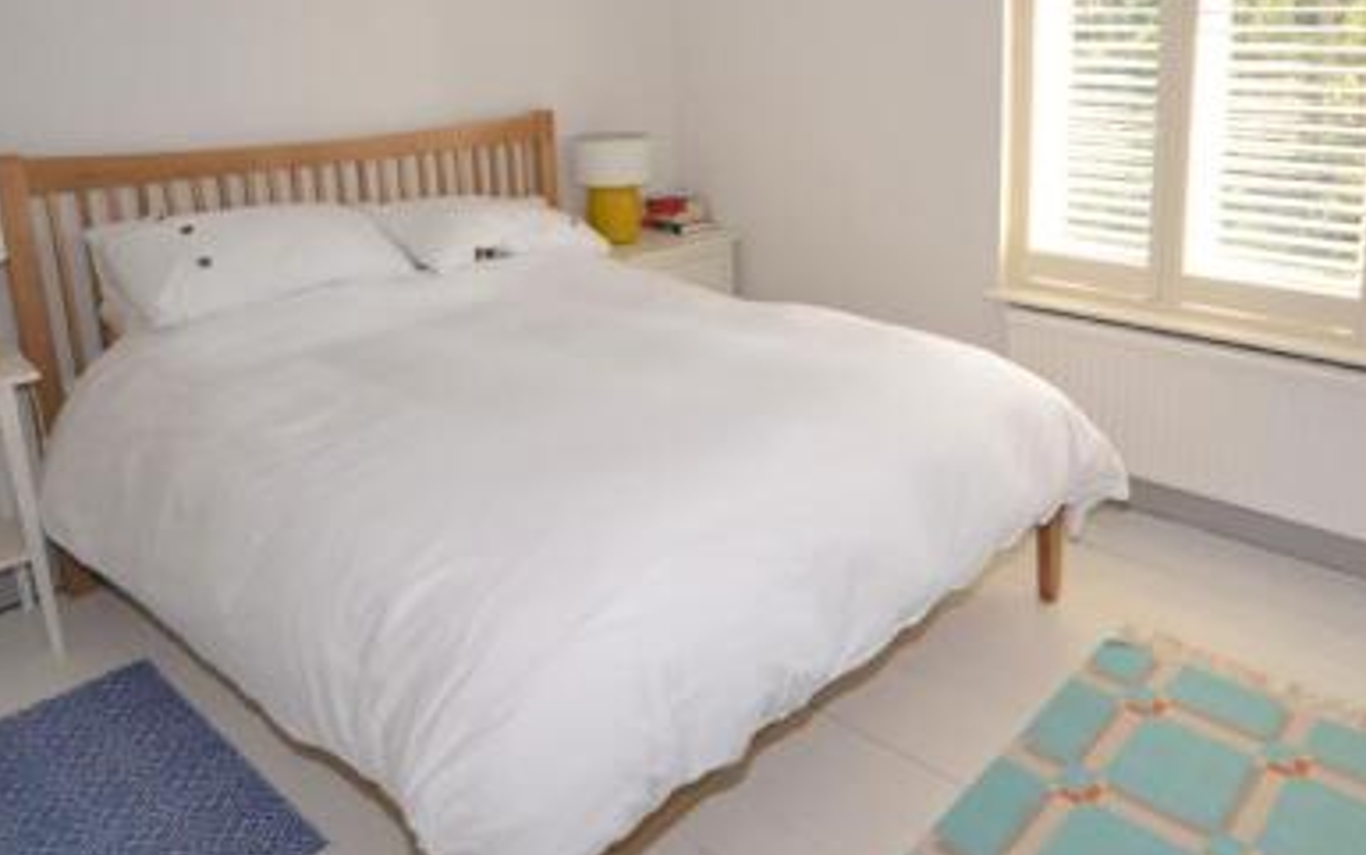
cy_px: 225
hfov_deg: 68.7
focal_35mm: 26
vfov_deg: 46.1
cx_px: 896
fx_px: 968
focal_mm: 10
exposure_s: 1/100
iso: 400
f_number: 5
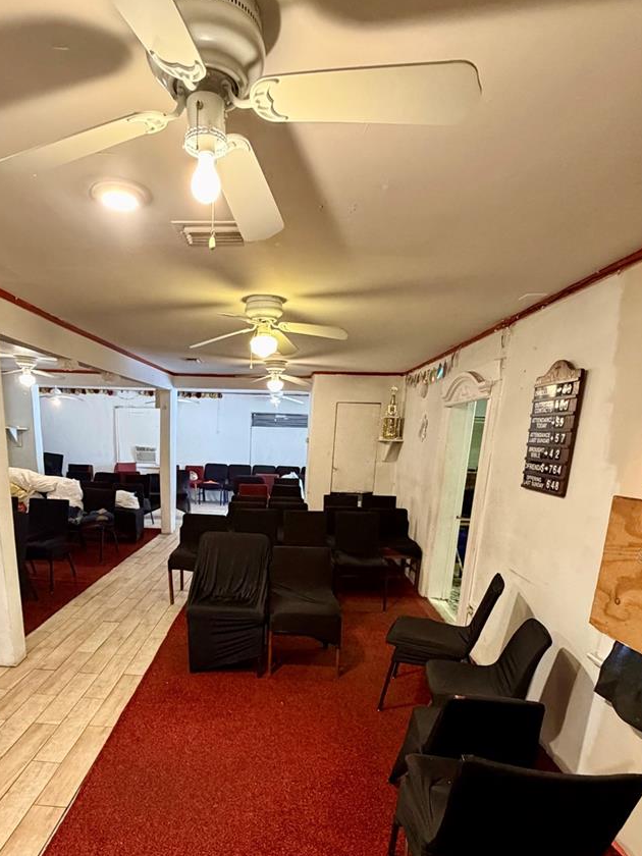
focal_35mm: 20
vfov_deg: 79.6
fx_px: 495
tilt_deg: -13.5
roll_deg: -1.6
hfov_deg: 65.3
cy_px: 556
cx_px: 252
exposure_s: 1/60
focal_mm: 2.22
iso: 640
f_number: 2.2
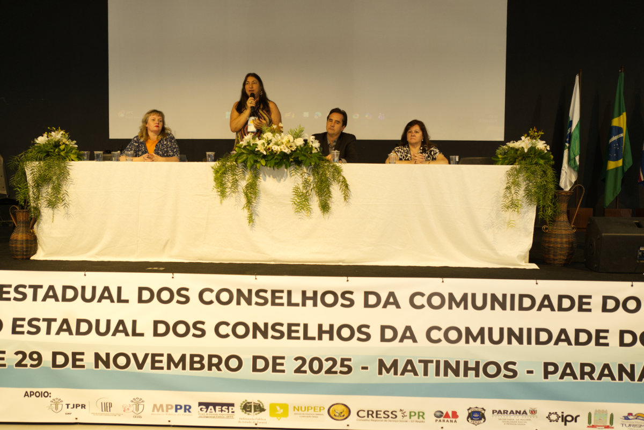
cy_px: 215
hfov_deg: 54.4
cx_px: 322
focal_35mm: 35
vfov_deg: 37.9
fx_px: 626
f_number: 2.8
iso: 2000
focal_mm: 35
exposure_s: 1/100
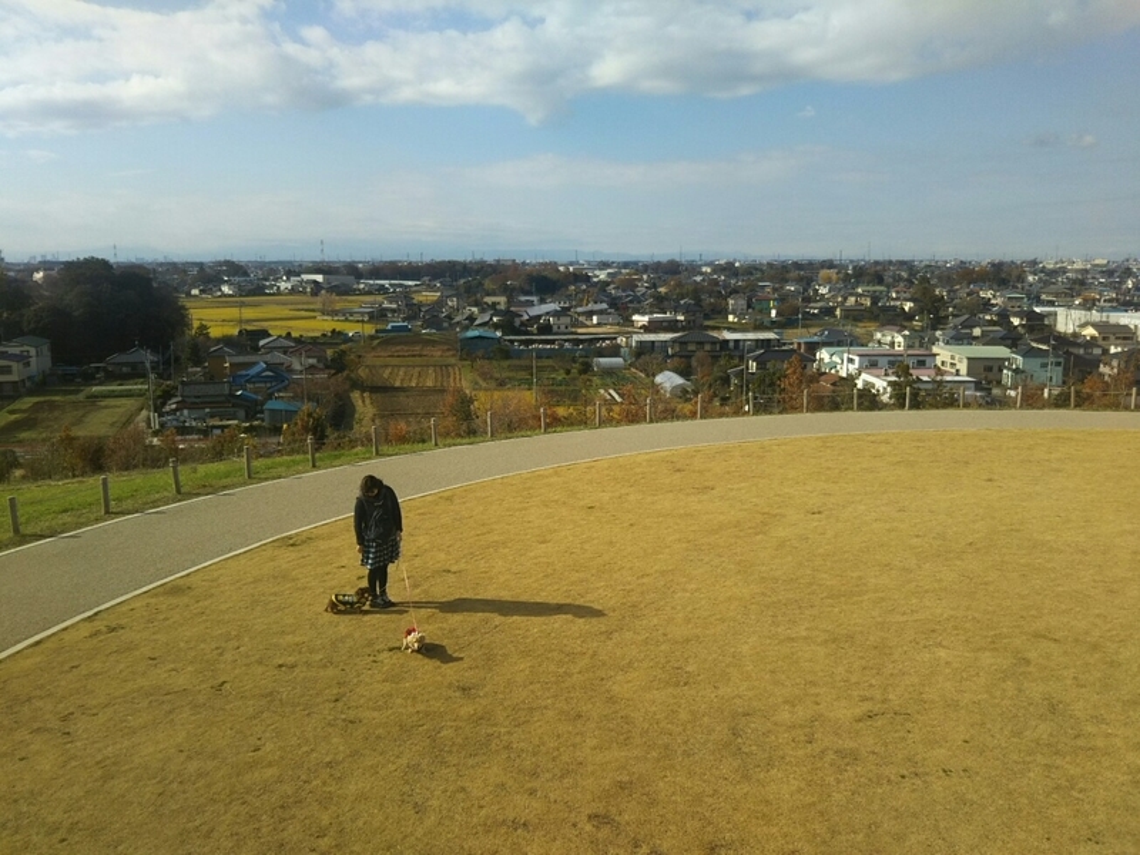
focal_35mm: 30
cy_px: 428
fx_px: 988
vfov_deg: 46.8
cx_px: 570
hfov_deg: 60.0
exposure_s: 1/1413
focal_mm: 4
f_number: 2.2
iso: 25
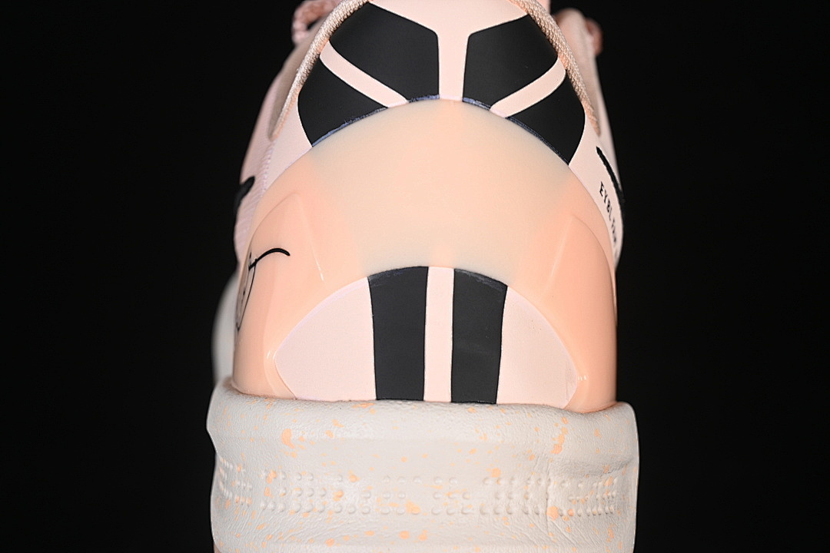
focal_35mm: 75
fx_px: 1729
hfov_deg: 27.0
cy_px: 276
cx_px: 415
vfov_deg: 18.2
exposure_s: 1/80
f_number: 7.1
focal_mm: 50
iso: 160
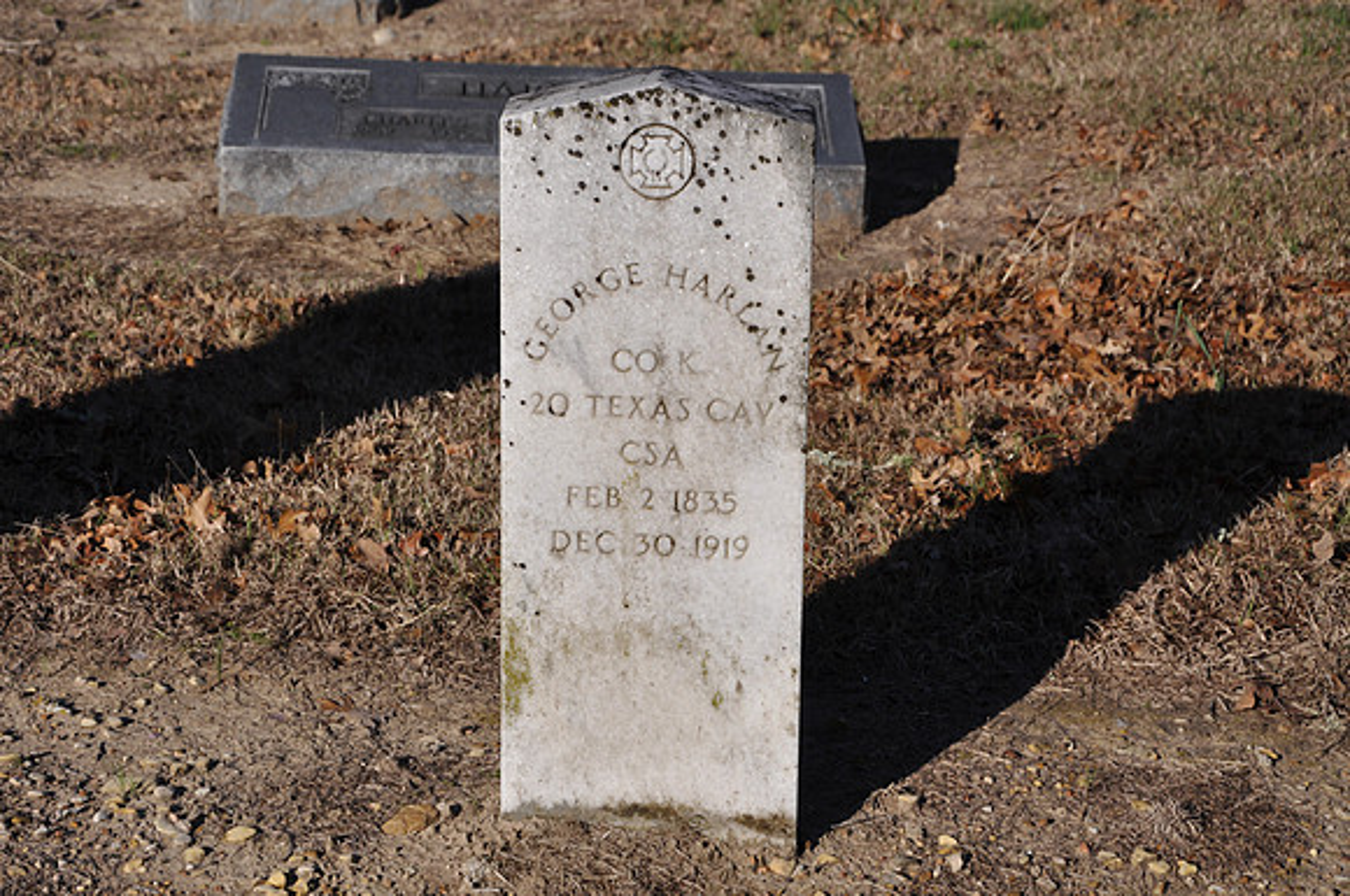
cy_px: 448
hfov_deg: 23.4
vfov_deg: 15.7
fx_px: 3258
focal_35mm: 87
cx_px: 675
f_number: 8
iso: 200
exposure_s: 1/250
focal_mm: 58
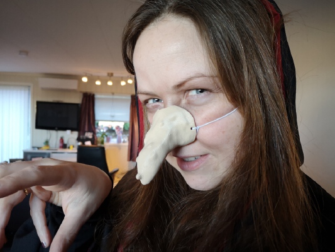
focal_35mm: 27
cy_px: 126
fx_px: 261
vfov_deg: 51.4
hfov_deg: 65.3
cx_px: 168
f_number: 1.8
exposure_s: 1/100
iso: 320
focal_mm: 3.95
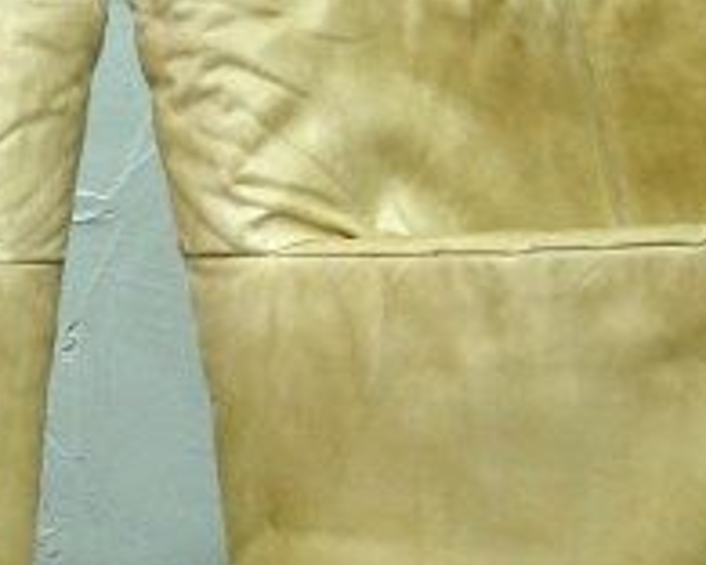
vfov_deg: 8.6
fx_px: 3761
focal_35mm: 180
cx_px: 7
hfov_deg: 10.6
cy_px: 464
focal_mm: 20
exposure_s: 1/10
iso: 400
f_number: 8
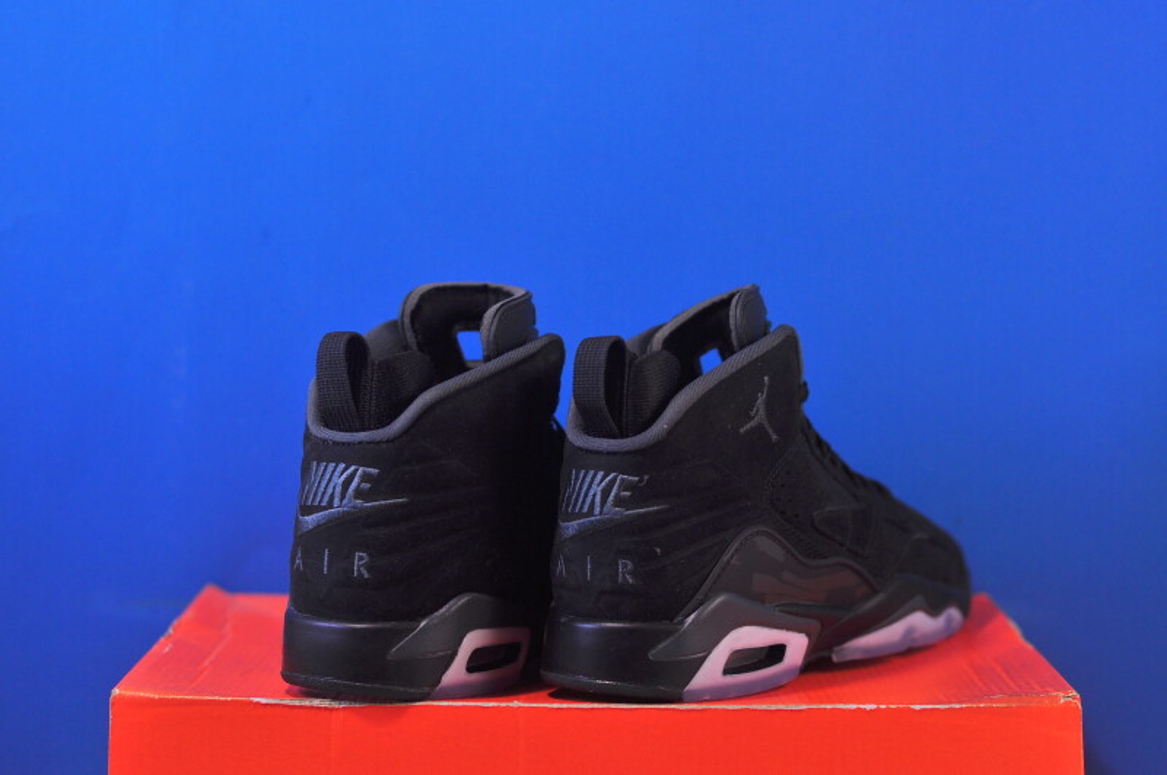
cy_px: 388
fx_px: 2428
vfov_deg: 18.1
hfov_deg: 27.0
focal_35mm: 75
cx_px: 584
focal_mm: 50
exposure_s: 1/320
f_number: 2.8
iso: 250
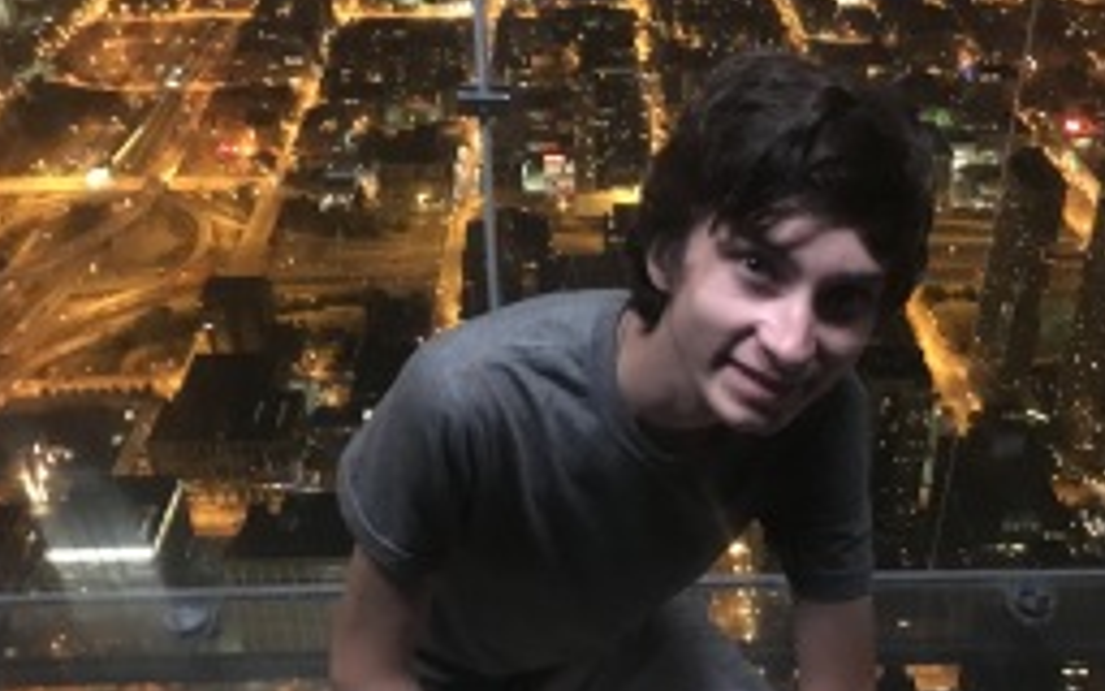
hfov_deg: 45.2
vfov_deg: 29.2
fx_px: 1325
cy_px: 367
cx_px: 600
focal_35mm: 44
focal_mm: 4.15
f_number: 2.2
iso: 800
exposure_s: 1/15
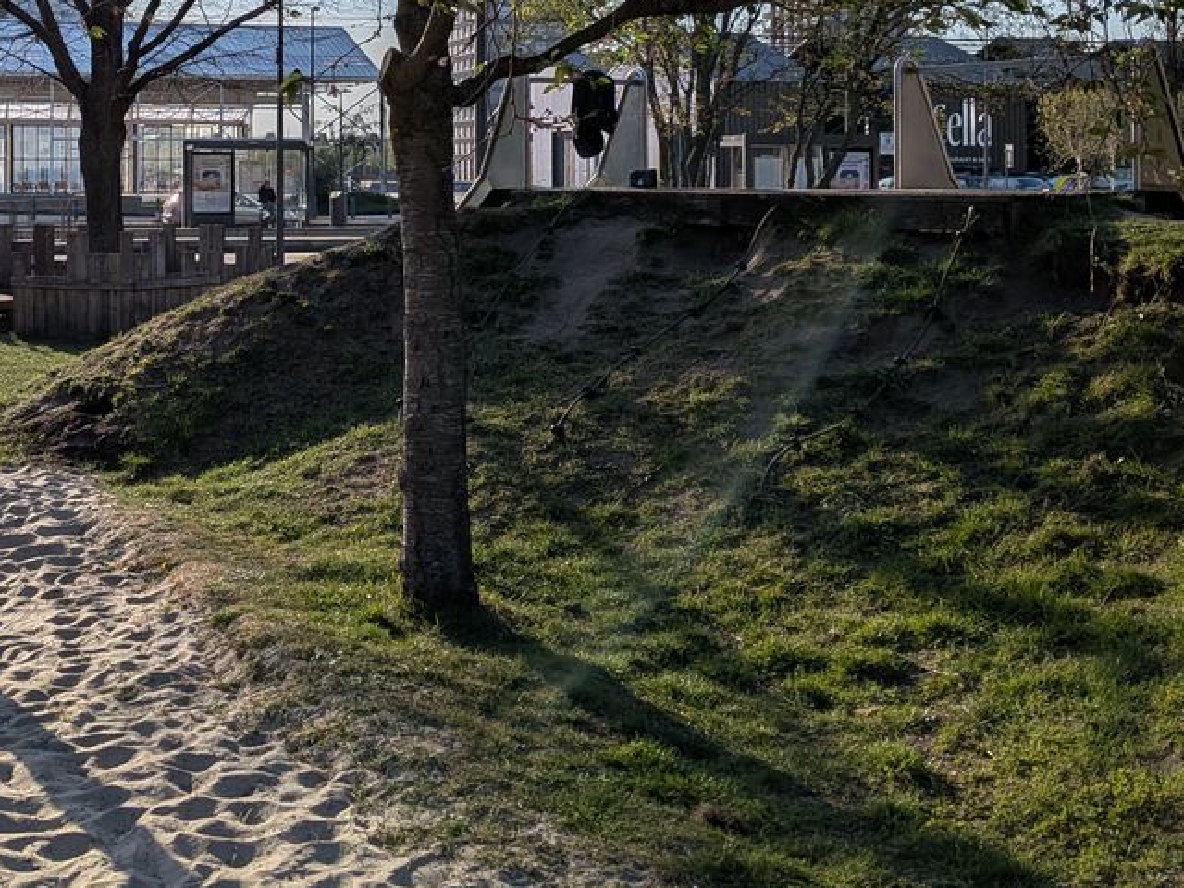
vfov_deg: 29.2
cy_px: 107
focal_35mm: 48
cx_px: 339
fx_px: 1642
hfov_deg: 38.9
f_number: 1.7
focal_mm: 4.53
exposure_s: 1/6369
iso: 31
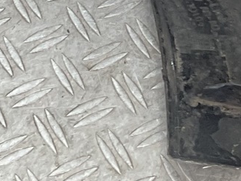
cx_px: -144
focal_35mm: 179
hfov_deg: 10.6
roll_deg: +7.4
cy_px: -306
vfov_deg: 7.5
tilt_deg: -42.3
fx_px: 1246
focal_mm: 3
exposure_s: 1/100
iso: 20
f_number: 1.8
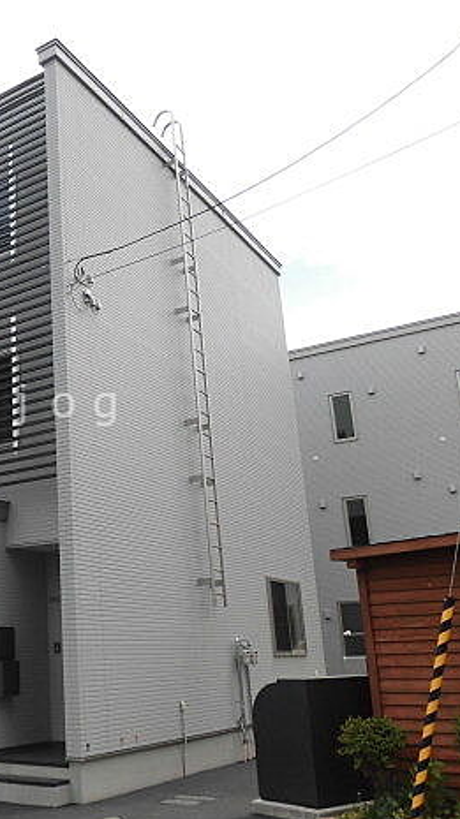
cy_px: 405
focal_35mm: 36
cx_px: 5
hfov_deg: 30.6
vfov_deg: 55.3
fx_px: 782
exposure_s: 1/1000
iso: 100
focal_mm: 4.3
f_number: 3.1
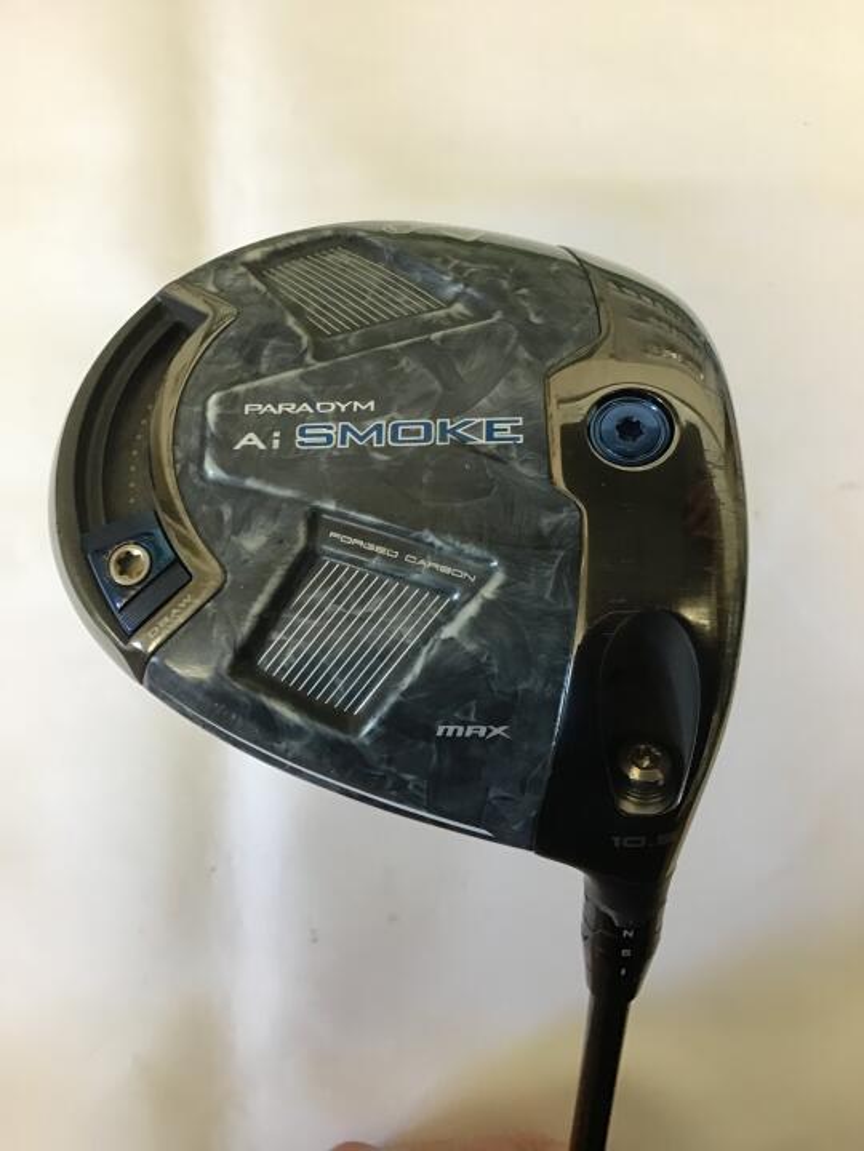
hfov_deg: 45.4
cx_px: 432
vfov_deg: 58.4
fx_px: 1032
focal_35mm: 31
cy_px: 576
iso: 160
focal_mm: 3.3
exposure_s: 1/33
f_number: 2.4
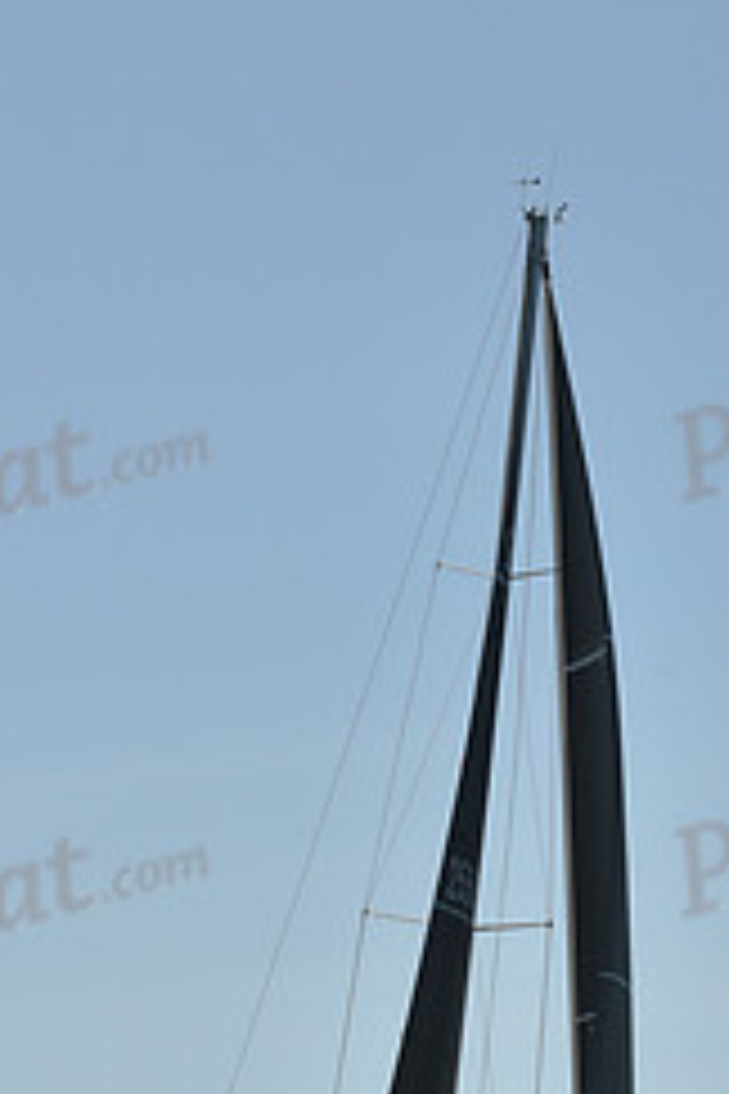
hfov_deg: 8.2
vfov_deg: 12.2
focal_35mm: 167
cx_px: 443
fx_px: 5072
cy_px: 1099
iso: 250
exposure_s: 1/1000
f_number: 10
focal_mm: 70
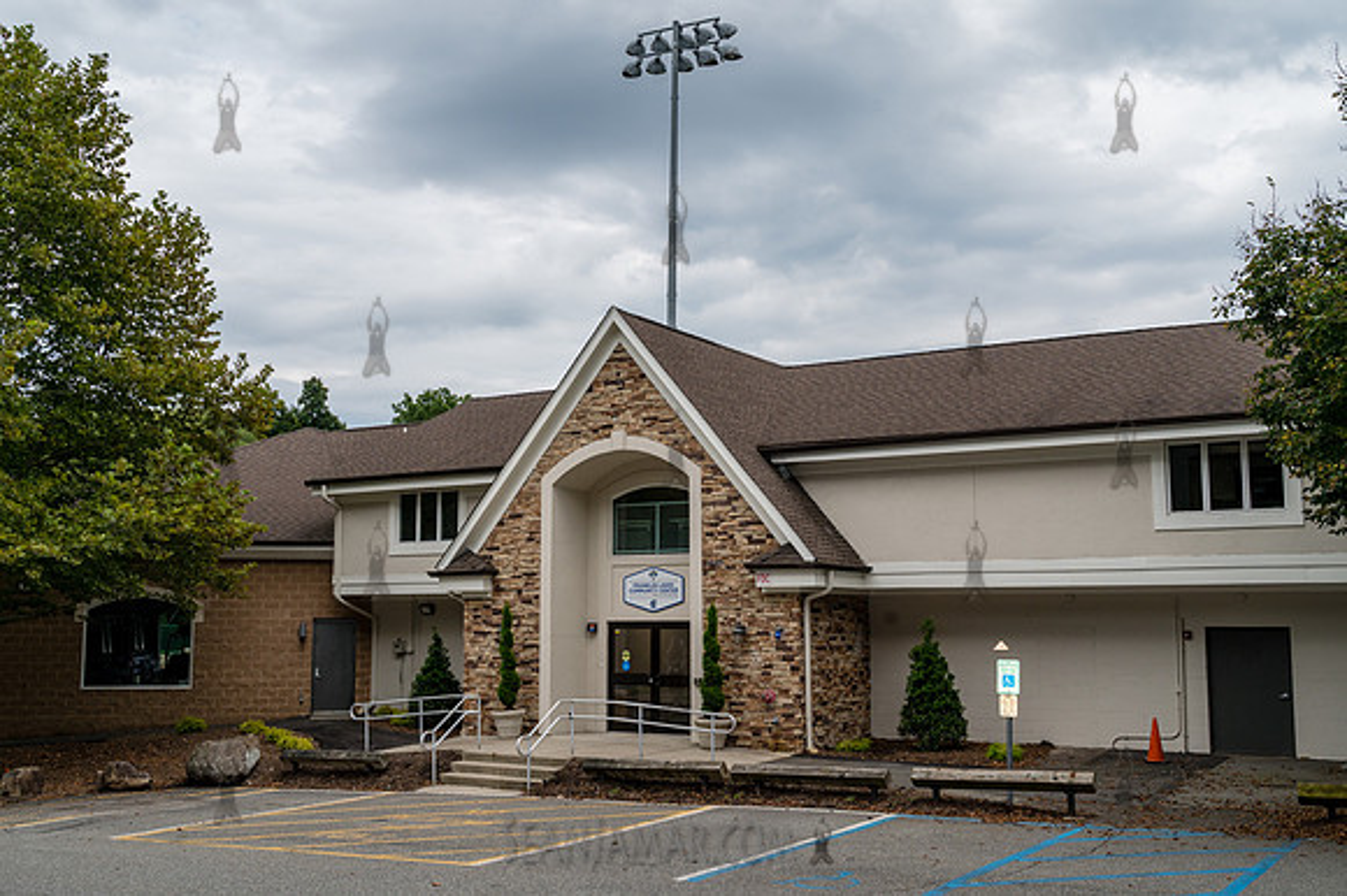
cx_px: 652
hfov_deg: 52.0
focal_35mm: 37
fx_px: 1382
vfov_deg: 35.9
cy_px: 449
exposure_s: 1/640
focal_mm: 35
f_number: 8
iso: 400
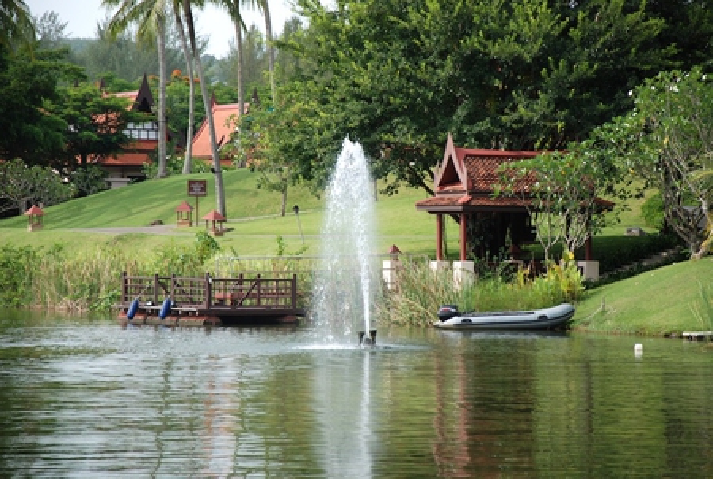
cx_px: 356
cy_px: 240
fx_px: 3126
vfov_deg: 8.8
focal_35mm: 158
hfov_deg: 13.0
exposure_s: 1/200
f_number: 5.6
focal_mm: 105
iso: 100
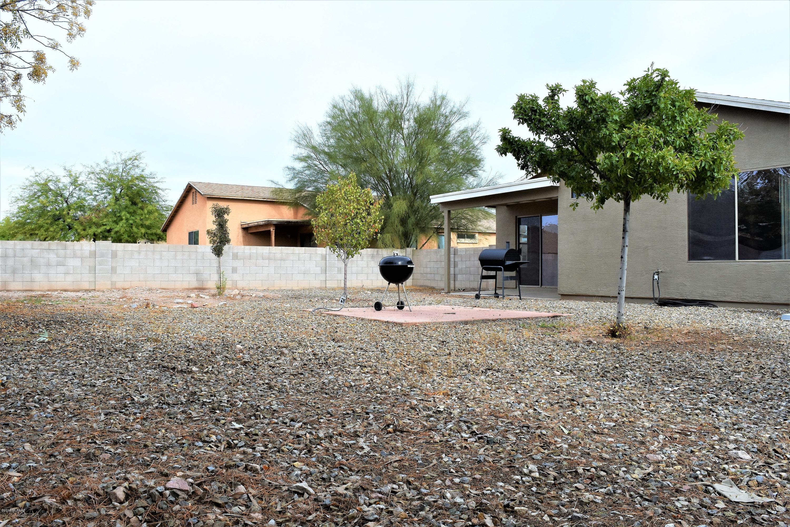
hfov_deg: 67.4
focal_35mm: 27
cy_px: 264
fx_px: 592
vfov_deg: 47.9
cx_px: 395
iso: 500
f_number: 11
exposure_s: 1/500
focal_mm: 18
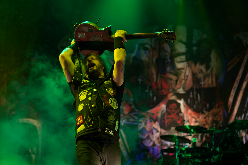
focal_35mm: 91
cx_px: 124
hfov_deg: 22.4
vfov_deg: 15.0
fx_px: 627
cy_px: 82
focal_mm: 91
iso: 200
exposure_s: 1/80
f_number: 4
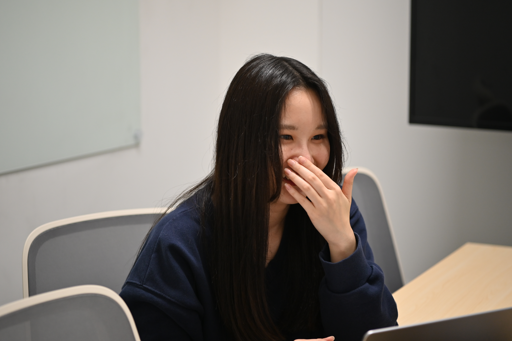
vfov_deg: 16.8
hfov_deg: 25.1
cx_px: 264
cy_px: 171
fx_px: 1151
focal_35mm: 81
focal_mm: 70
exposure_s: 1/125
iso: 800
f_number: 2.8
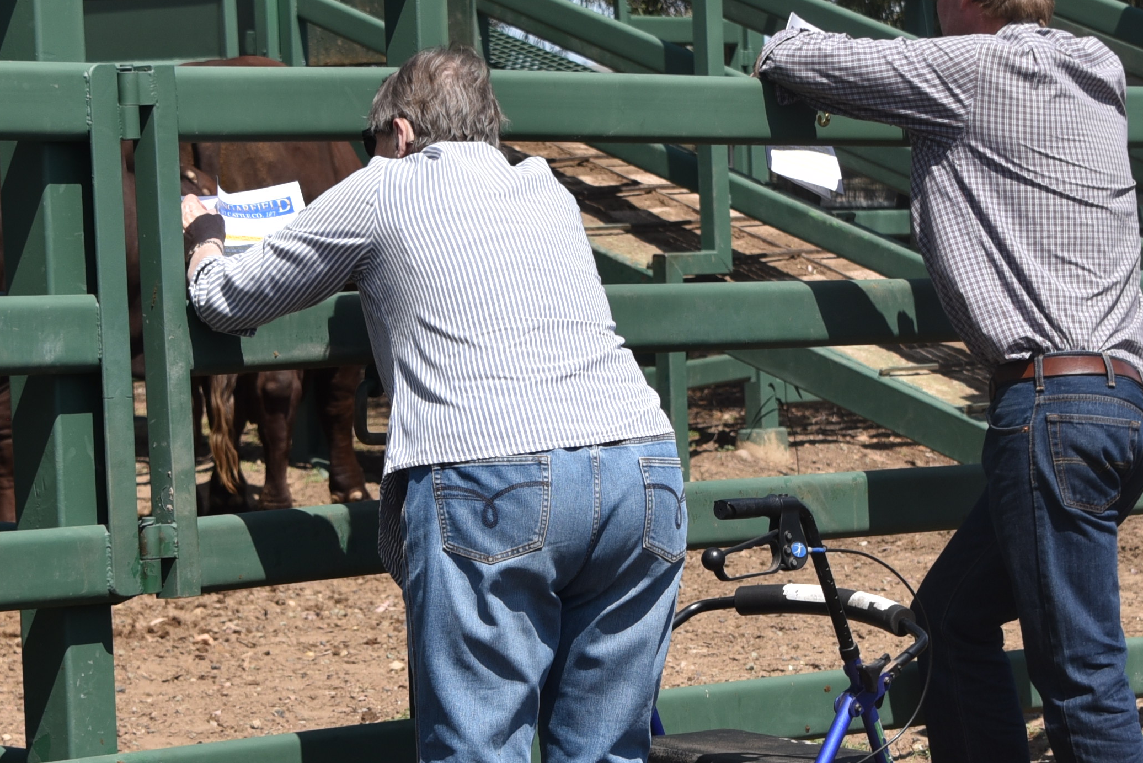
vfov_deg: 7.6
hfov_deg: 11.4
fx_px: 5717
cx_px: 681
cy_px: 355
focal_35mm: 180
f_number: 7.1
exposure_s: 1/800
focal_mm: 62
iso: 200
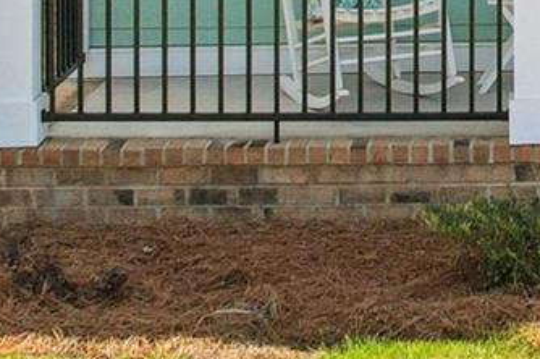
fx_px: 2023
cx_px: 724
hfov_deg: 14.5
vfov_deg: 9.1
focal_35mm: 135
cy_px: -491
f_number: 2.8
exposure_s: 1/320
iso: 140
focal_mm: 8.4
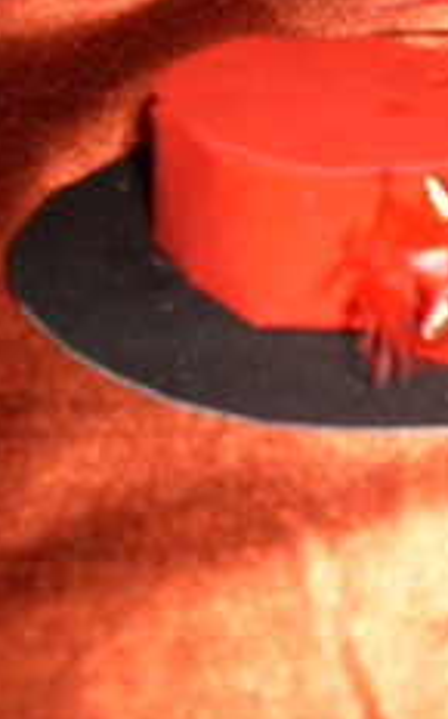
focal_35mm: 78
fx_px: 1528
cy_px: 318
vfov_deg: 26.5
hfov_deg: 16.3
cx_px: 473
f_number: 2.8
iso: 100
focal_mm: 6.3
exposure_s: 1/45
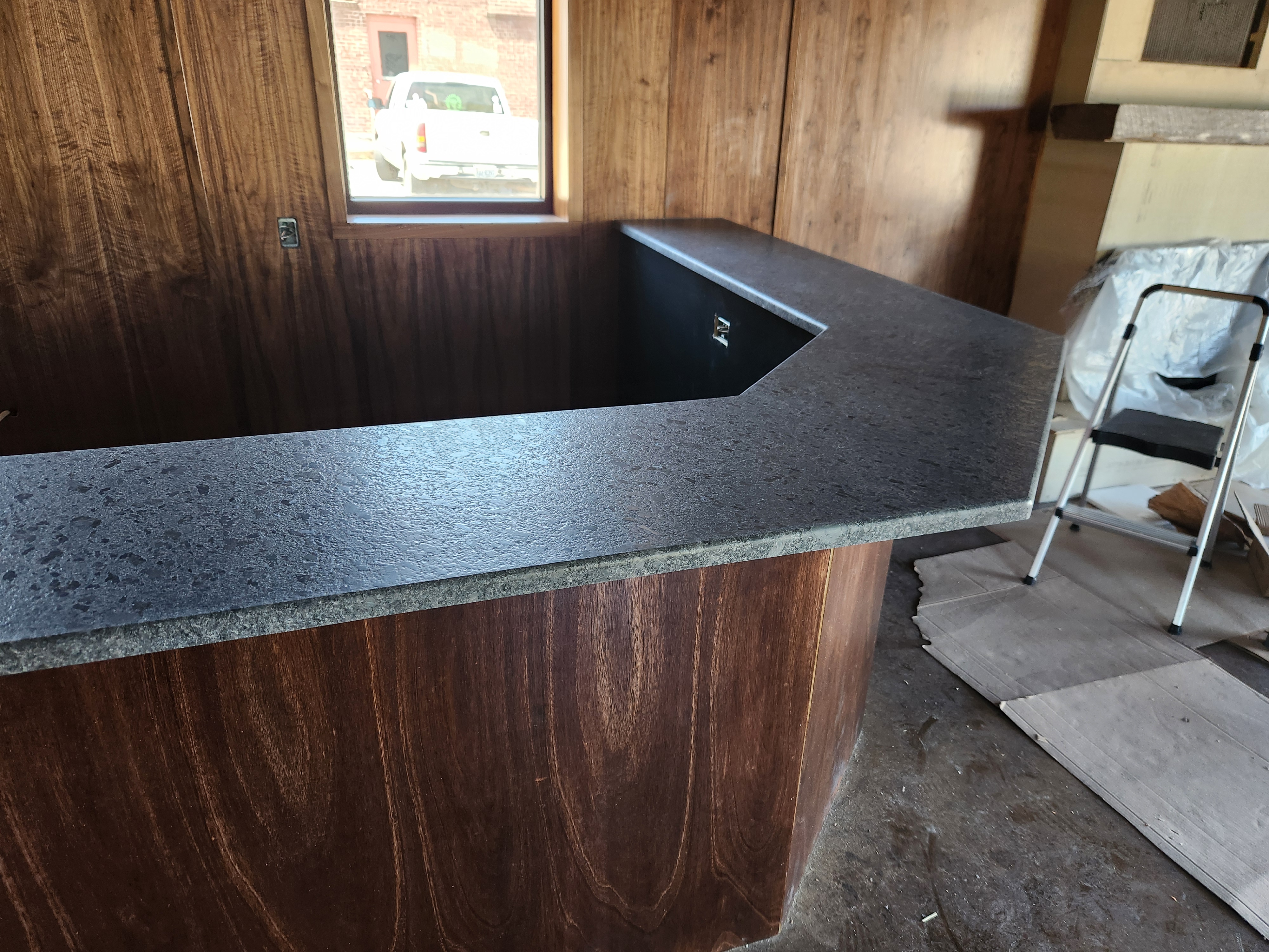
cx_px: 634
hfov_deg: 73.9
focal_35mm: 23
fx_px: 843
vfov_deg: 58.9
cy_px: 476
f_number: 1.8
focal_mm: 5.4
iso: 250
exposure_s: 1/120
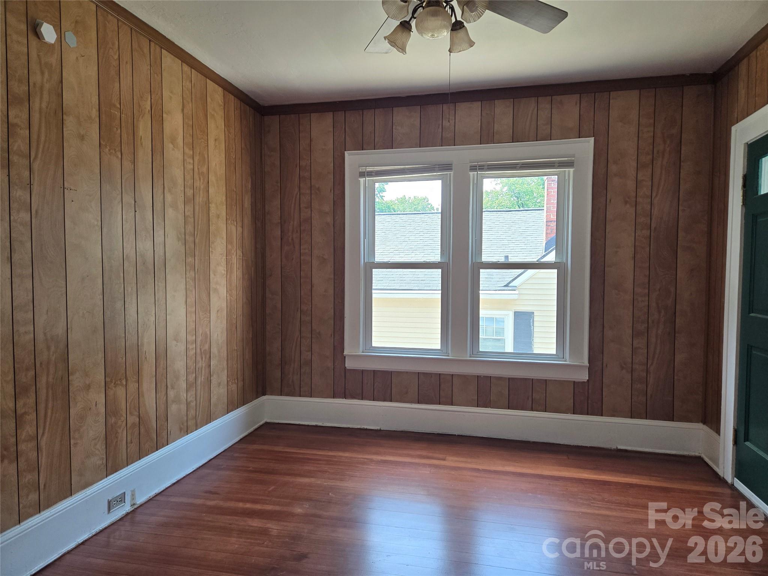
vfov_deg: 58.9
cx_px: 384
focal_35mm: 23
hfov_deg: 73.9
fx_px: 510
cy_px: 288
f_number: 1.8
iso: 125
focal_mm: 5.4
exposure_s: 1/180
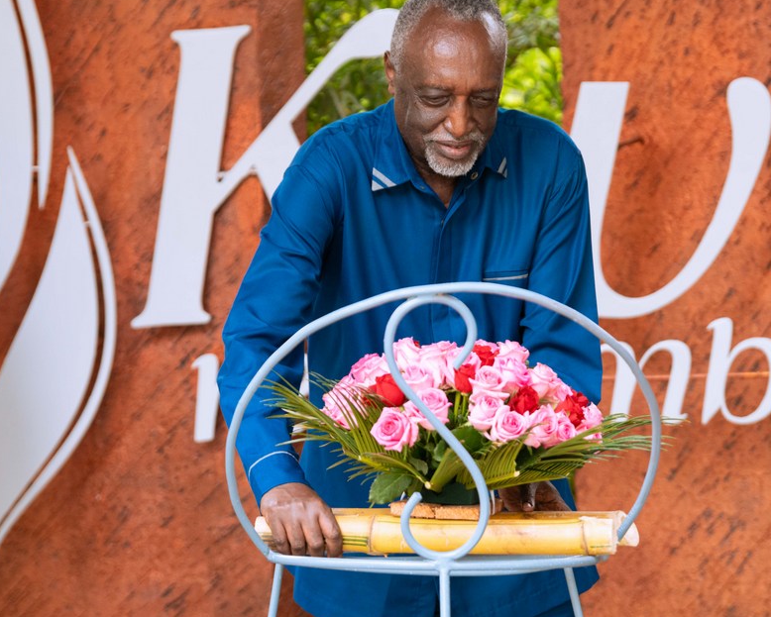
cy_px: 249
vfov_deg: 7.0
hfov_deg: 8.7
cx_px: 457
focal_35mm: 222
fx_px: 5068
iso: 500
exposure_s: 1/160
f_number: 4
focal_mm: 150
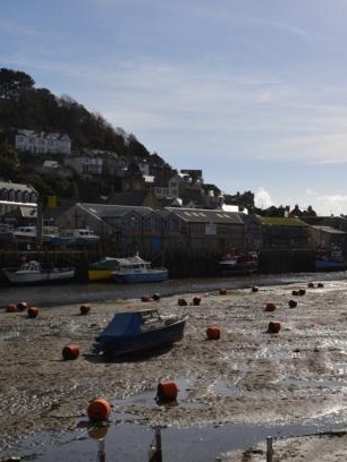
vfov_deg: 33.8
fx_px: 762
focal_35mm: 57
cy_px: 233
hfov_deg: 25.1
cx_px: 295
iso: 100
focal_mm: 26
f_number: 11
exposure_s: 1/200
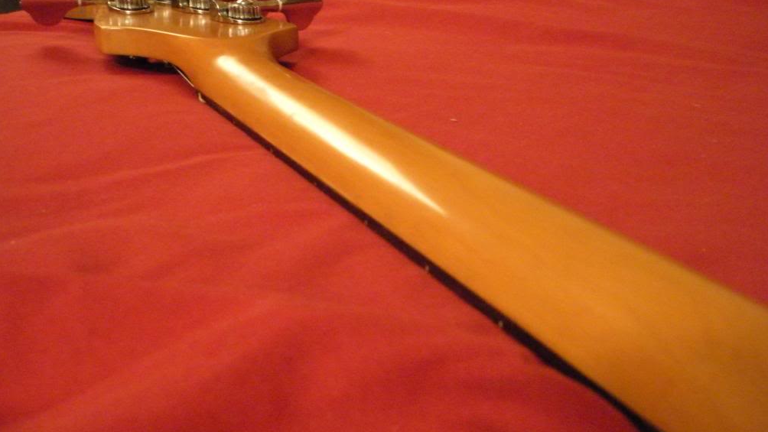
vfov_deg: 29.7
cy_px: 193
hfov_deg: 50.5
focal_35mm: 40
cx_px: 389
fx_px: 815
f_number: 3.5
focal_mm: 6.3
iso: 800
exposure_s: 1/4.1
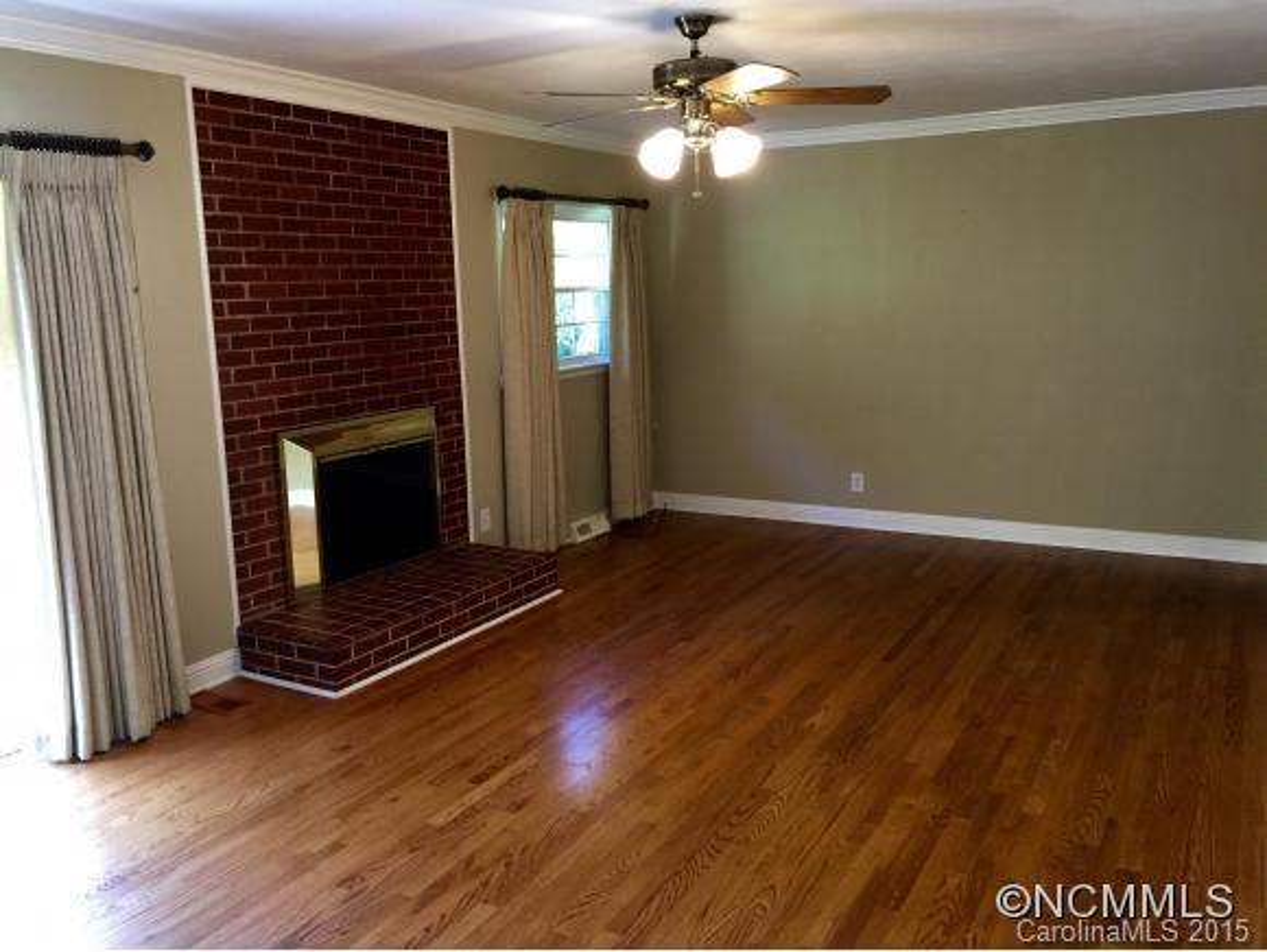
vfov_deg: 48.3
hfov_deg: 61.6
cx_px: 634
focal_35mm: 29
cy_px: 476
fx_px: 1062
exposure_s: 1/15
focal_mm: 4.15
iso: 80
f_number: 2.2
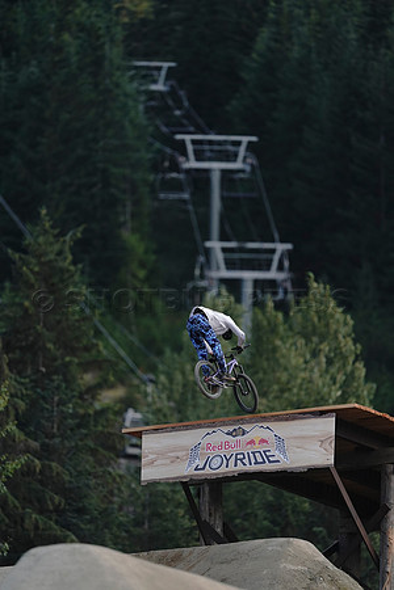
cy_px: 295
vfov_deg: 3.4
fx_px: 9849
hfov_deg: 2.3
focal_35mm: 600
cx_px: 197
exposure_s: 1/1600
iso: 1600
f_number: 4
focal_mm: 600
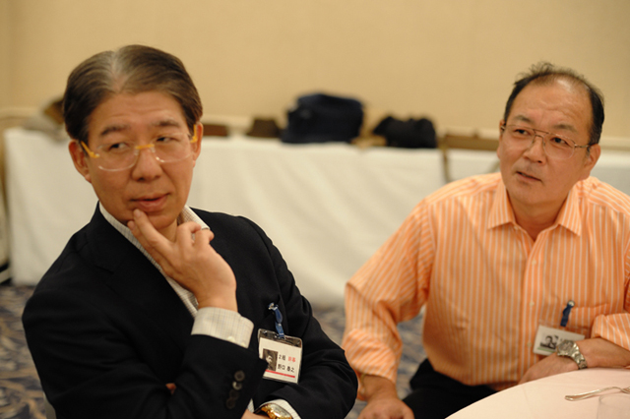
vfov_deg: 27.0
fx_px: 875
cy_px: 210
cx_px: 315
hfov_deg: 39.6
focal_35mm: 50
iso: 1400
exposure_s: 1/100
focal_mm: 50
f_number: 2.8
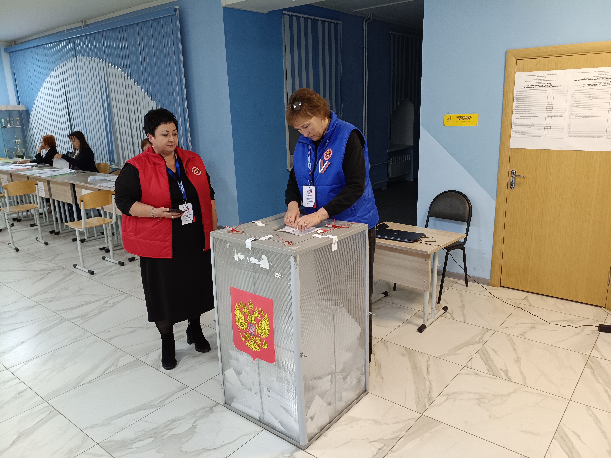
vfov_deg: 53.1
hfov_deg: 67.3
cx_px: 306
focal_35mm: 26
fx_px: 459
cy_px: 229
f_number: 1.5
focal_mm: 4.94
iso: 566
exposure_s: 1/101
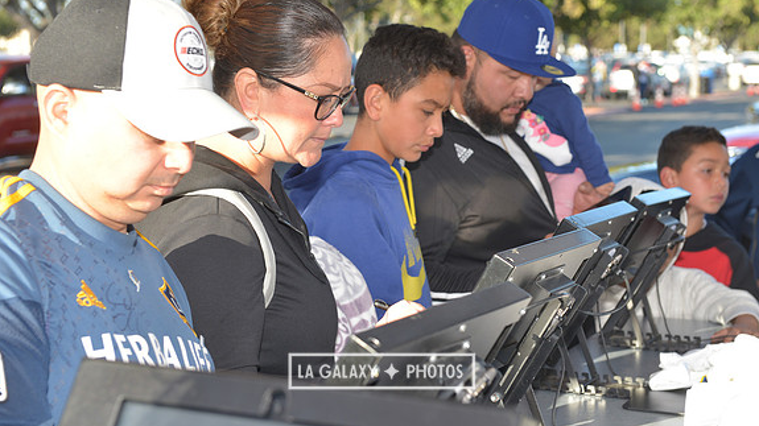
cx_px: 381
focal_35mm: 74
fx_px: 1489
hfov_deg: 28.6
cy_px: 173
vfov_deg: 16.3
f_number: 7.1
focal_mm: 70
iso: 250
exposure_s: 1/200
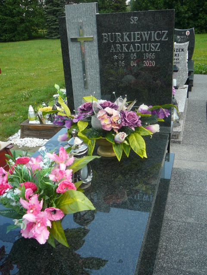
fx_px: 279
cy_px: 138
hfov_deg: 40.7
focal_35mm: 35
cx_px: 104
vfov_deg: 52.6
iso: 80
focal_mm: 5.2
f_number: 2.8
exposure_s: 1/320
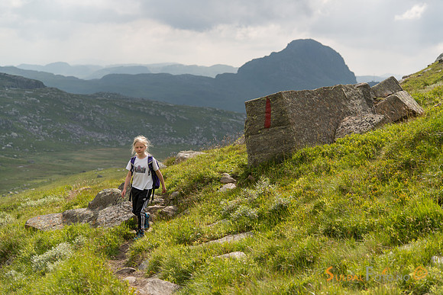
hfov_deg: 28.8
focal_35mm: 70
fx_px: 862
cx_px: 222
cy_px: 148
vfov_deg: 19.5
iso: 100
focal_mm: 70
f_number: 4.5
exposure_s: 1/800
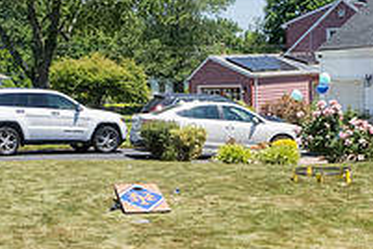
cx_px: 225
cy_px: 181
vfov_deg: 17.4
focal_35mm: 78
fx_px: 808
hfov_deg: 25.9
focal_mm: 18
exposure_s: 1/2000
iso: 2000
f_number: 8
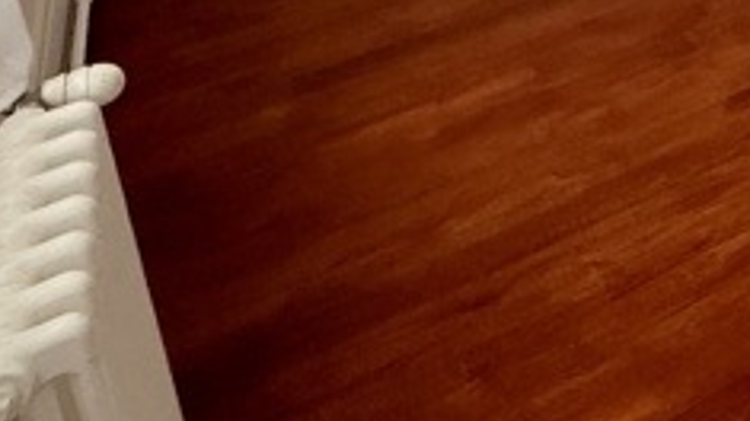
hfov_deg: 34.8
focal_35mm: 52
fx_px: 1034
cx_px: 807
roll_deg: -1.3
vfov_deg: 17.6
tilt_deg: -16.7
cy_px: -383
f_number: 2.2
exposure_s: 1/60
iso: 400
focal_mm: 2.22
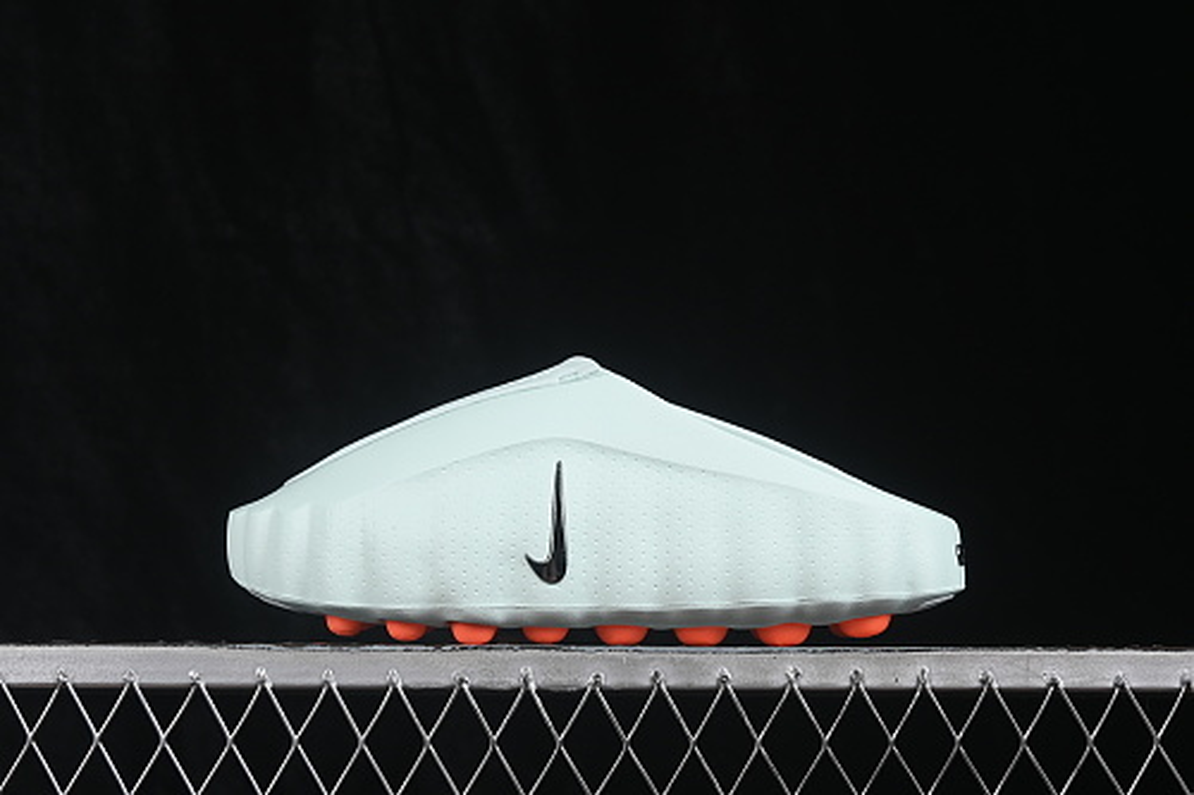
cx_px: 597
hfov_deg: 27.0
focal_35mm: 75
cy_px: 398
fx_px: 2487
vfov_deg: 18.2
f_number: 8
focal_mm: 50
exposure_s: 1/80
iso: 160
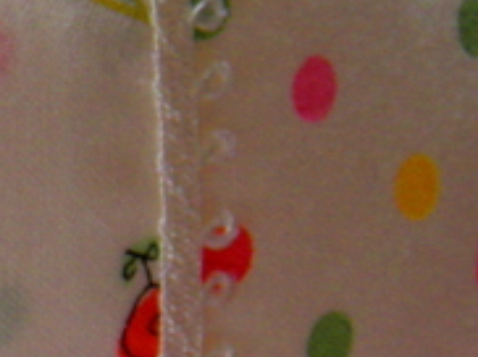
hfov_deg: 2.8
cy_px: 291
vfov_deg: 2.1
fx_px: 9846
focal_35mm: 714
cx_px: -478
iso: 100
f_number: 4.1
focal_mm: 29.2
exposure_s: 1/13
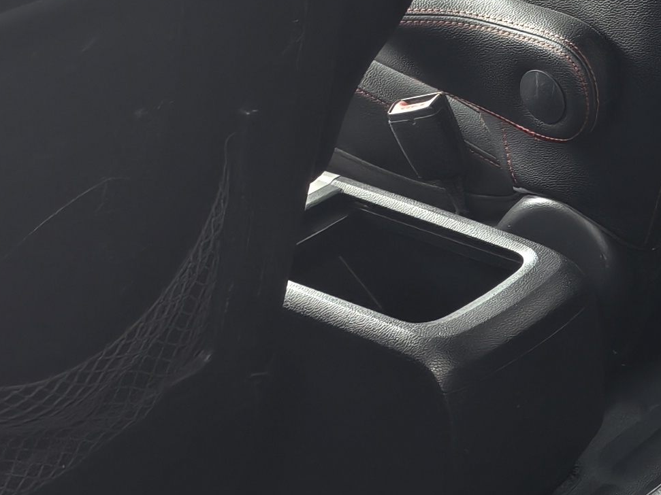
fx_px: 1852
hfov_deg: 19.5
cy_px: 328
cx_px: 687
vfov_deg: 15.2
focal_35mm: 97
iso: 253
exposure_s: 1/50
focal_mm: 5.6
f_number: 1.57
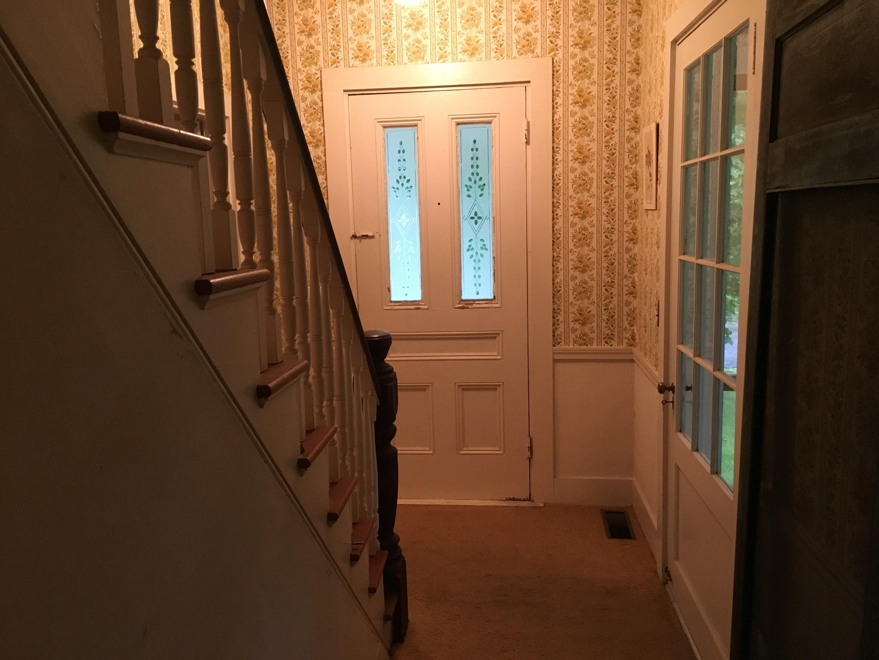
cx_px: 440
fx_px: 736
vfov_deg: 48.2
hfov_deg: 61.7
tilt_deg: -7.9
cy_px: 330
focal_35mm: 29
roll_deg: +0.9
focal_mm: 4.15
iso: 200
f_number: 2.2
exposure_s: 1/20
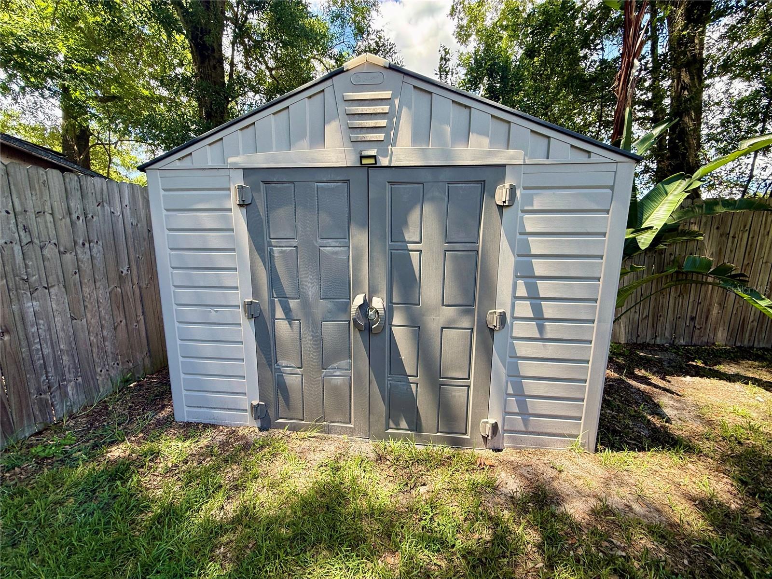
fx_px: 312
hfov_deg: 102.1
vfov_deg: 85.7
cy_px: 290
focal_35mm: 14
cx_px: 386
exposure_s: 1/221
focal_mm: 2.22
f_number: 2.2
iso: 50
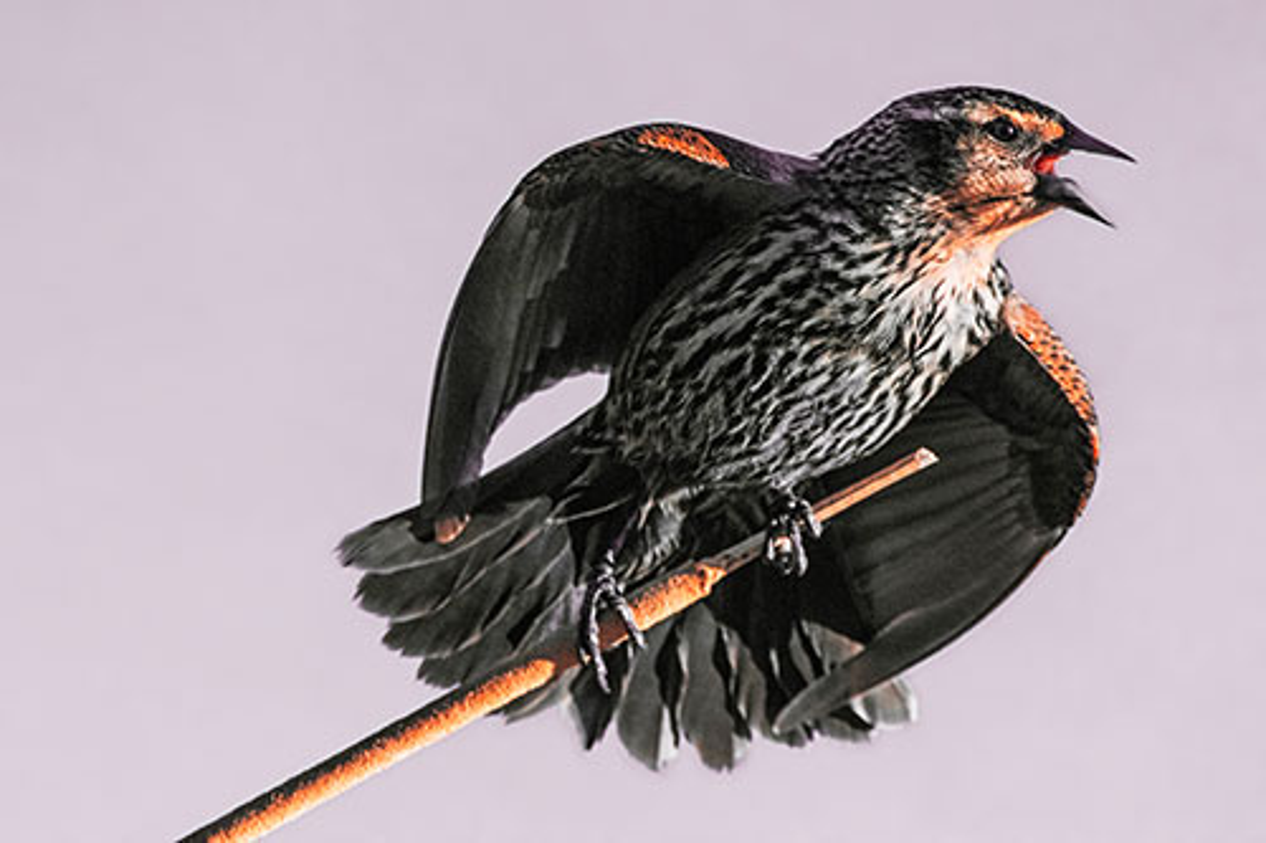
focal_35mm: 1050
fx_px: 36911
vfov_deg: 1.3
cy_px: 422
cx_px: 633
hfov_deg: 2.0
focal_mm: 1050
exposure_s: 1/4000
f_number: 12
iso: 3200
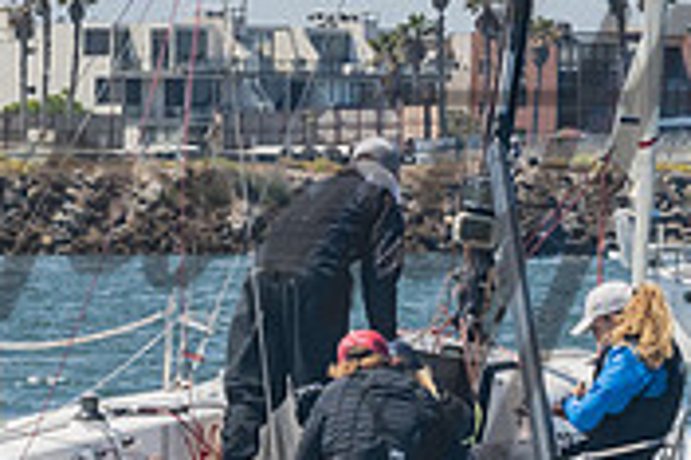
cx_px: 130
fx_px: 10873
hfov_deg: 3.6
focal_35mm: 567
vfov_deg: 2.4
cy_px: 189
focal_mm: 110
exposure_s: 1/1000
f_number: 13
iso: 640
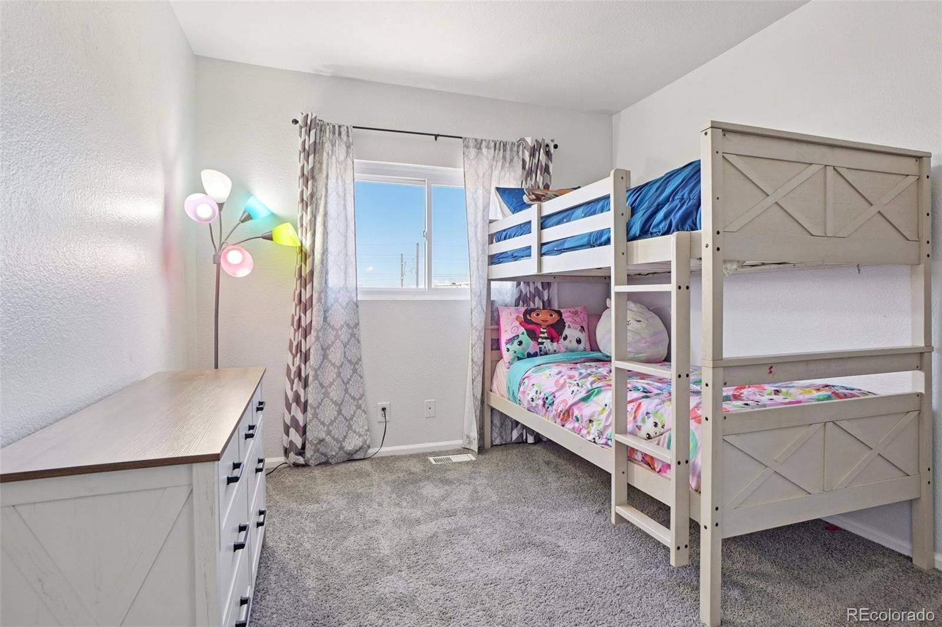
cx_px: 471
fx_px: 471
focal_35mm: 18
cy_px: 314
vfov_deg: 67.4
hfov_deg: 90.0
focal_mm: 12
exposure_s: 1/20
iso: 400
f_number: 8
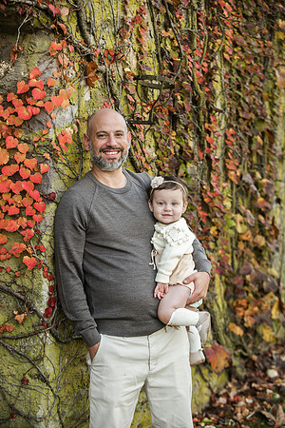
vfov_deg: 26.0
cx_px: 142
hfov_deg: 17.5
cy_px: 214
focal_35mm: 78
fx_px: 926
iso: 800
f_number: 3.5
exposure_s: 1/800
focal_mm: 78
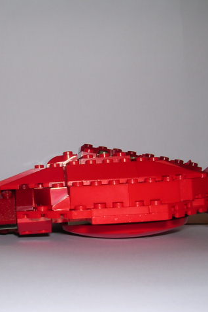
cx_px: 37
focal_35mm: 53
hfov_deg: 25.0
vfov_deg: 37.5
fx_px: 459
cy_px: 156
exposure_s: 1/60.1
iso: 100
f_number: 5.6
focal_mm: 5.8
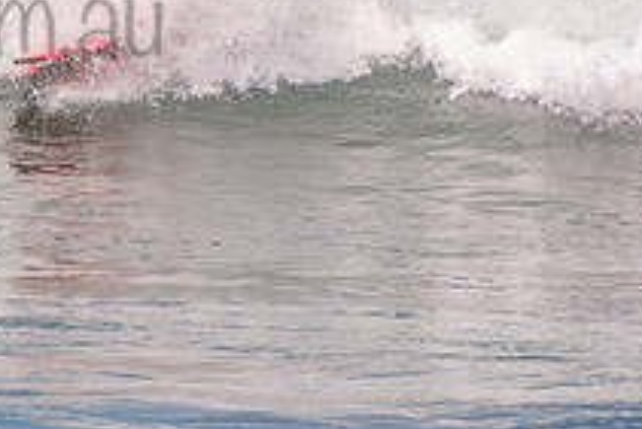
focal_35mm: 1651
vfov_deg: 0.8
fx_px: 29462
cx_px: -158
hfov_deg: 1.2
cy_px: -14
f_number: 5.6
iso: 220
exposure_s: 1/1250
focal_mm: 400
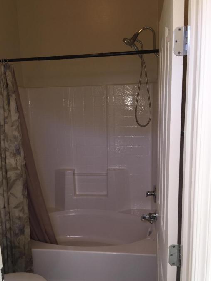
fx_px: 268
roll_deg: +2.0
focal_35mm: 33
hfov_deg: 42.9
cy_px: 158
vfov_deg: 55.2
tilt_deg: -10.6
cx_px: 93
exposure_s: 1/30
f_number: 2.2
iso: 40
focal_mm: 4.15
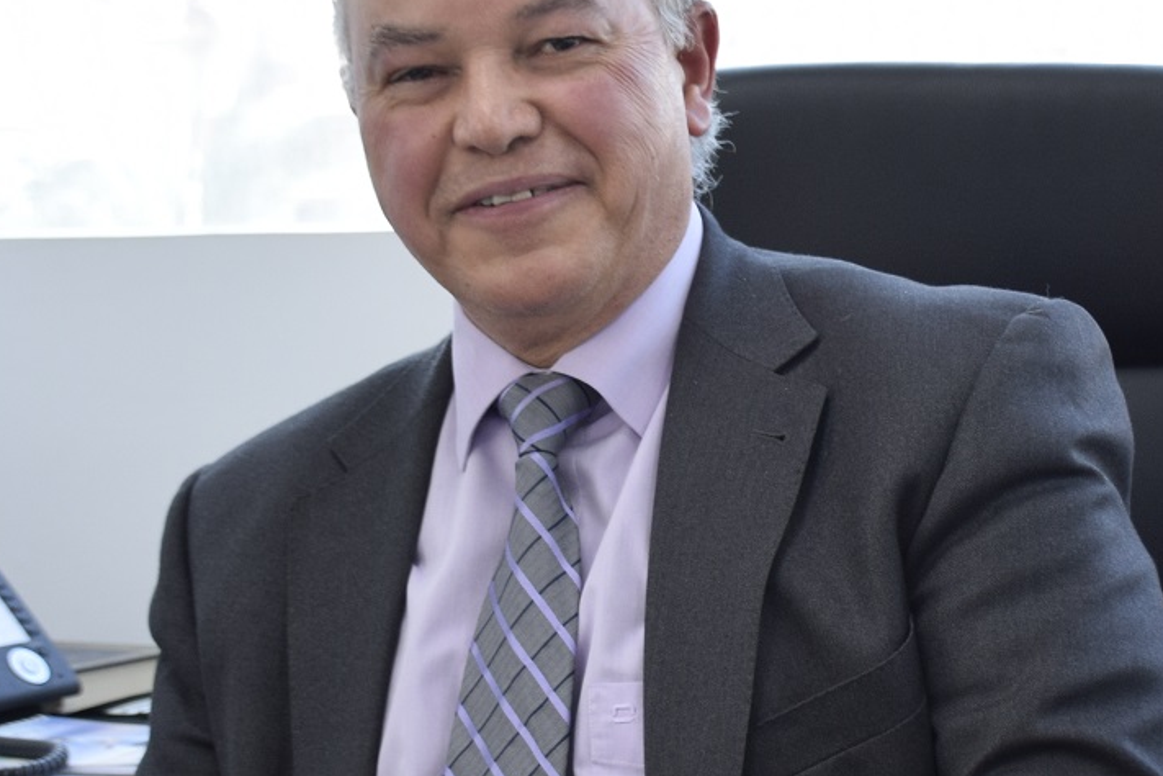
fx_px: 3683
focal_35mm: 114
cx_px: 849
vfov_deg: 12.0
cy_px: 437
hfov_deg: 17.9
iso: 400
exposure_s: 1/125
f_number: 4
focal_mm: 30
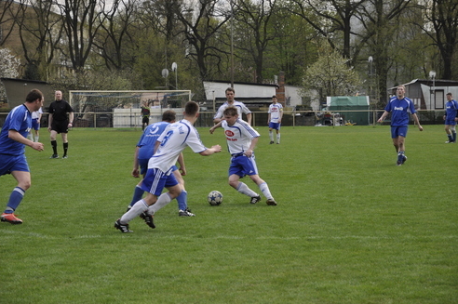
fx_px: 1646
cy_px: 152
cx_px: 226
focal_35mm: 130
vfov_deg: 10.6
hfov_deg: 15.8
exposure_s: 1/1000
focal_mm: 85
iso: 450
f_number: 5.6
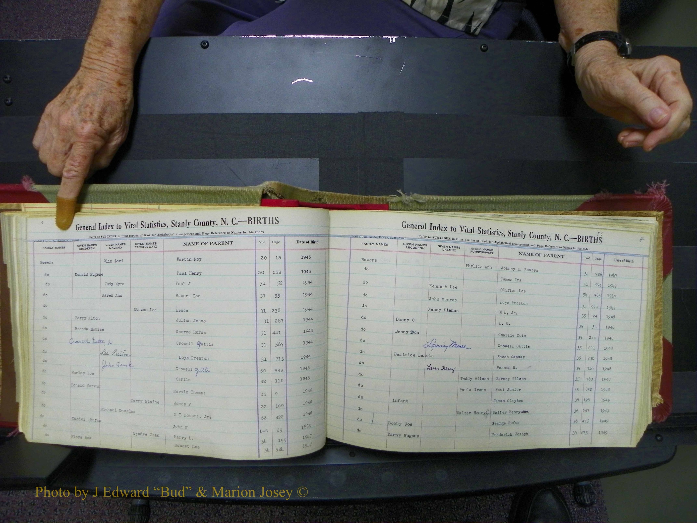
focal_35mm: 26
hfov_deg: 67.3
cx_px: 348
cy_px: 262
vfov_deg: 53.1
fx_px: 524
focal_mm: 4.6
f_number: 2.8
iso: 125
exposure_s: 1/30
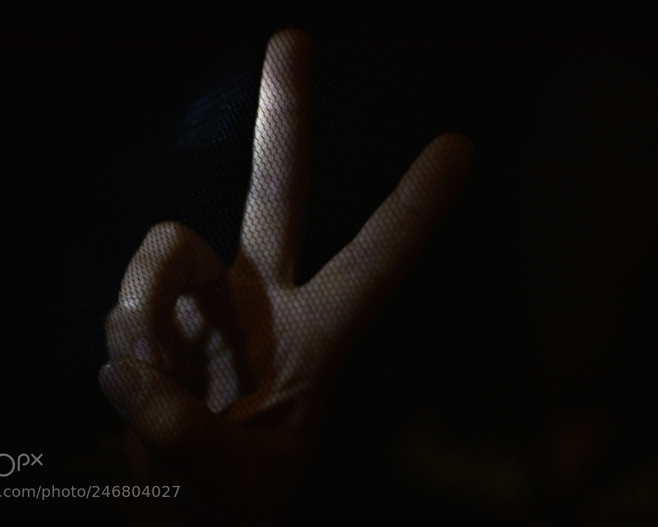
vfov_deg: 37.4
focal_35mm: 40
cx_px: 319
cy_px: 264
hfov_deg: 45.8
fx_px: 779
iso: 500
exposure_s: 1/125
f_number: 1.6
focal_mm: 35
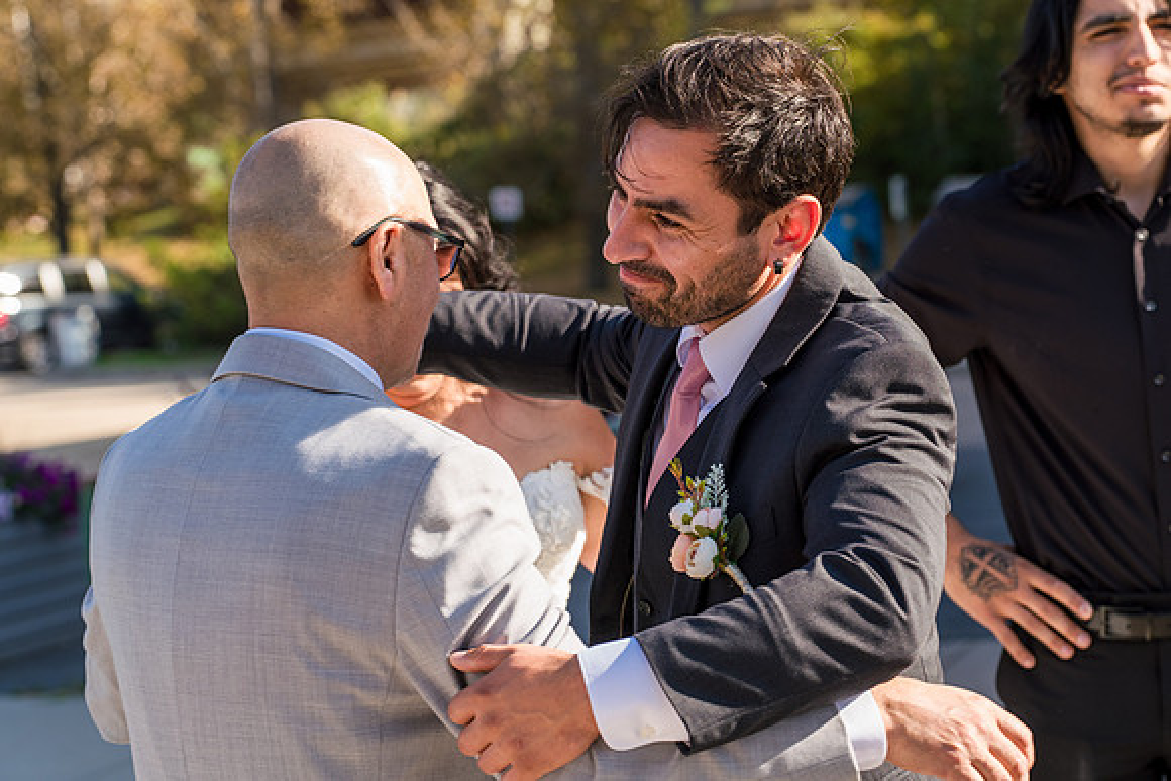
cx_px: 734
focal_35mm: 103
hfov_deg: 19.8
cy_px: 291
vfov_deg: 13.3
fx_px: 3345
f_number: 5
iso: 250
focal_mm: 82
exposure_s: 1/400
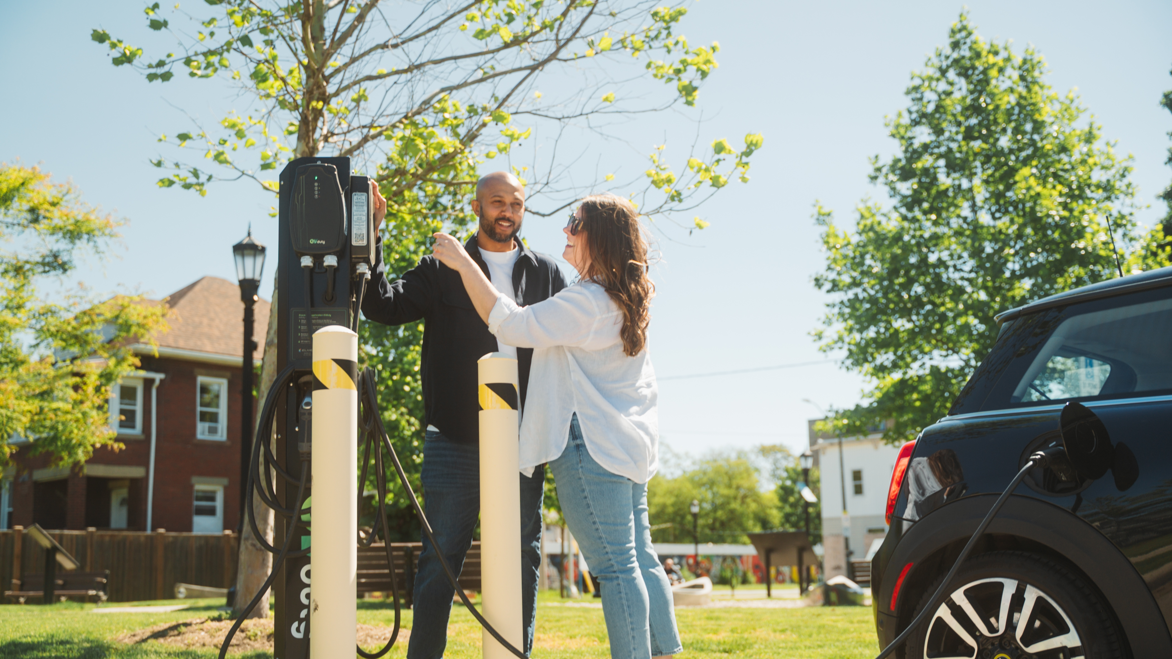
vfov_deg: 29.6
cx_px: 585
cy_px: 388
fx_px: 1243
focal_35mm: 40
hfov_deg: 50.5
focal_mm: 38
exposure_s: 1/250
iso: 200
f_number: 2.8
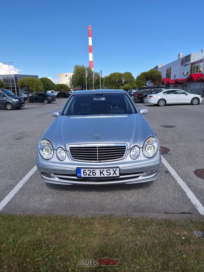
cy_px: 136
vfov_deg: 71.6
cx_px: 98
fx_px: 189
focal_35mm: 24
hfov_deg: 56.8
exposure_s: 1/3115
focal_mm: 5.4
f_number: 1.8
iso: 50
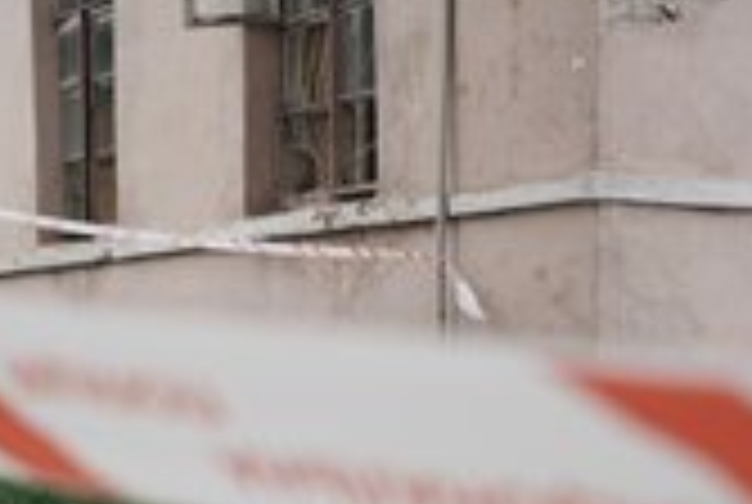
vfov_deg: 15.5
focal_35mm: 86
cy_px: 565
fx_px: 1800
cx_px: 158
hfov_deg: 23.3
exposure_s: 1/500
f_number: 4
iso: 50
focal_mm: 36
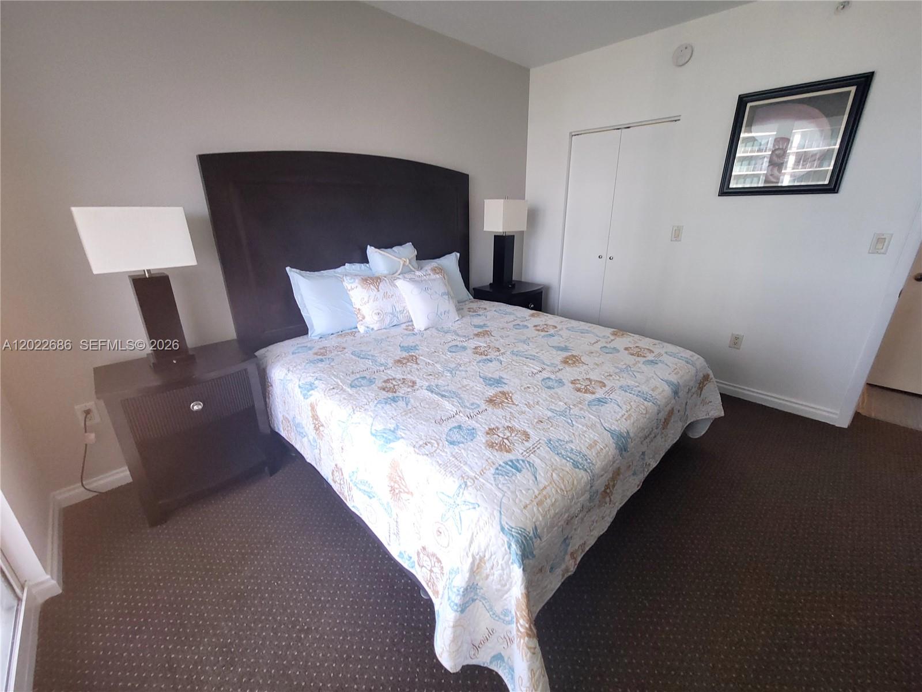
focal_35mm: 13
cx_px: 461
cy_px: 346
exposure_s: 1/60
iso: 125
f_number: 2.2
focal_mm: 2.2
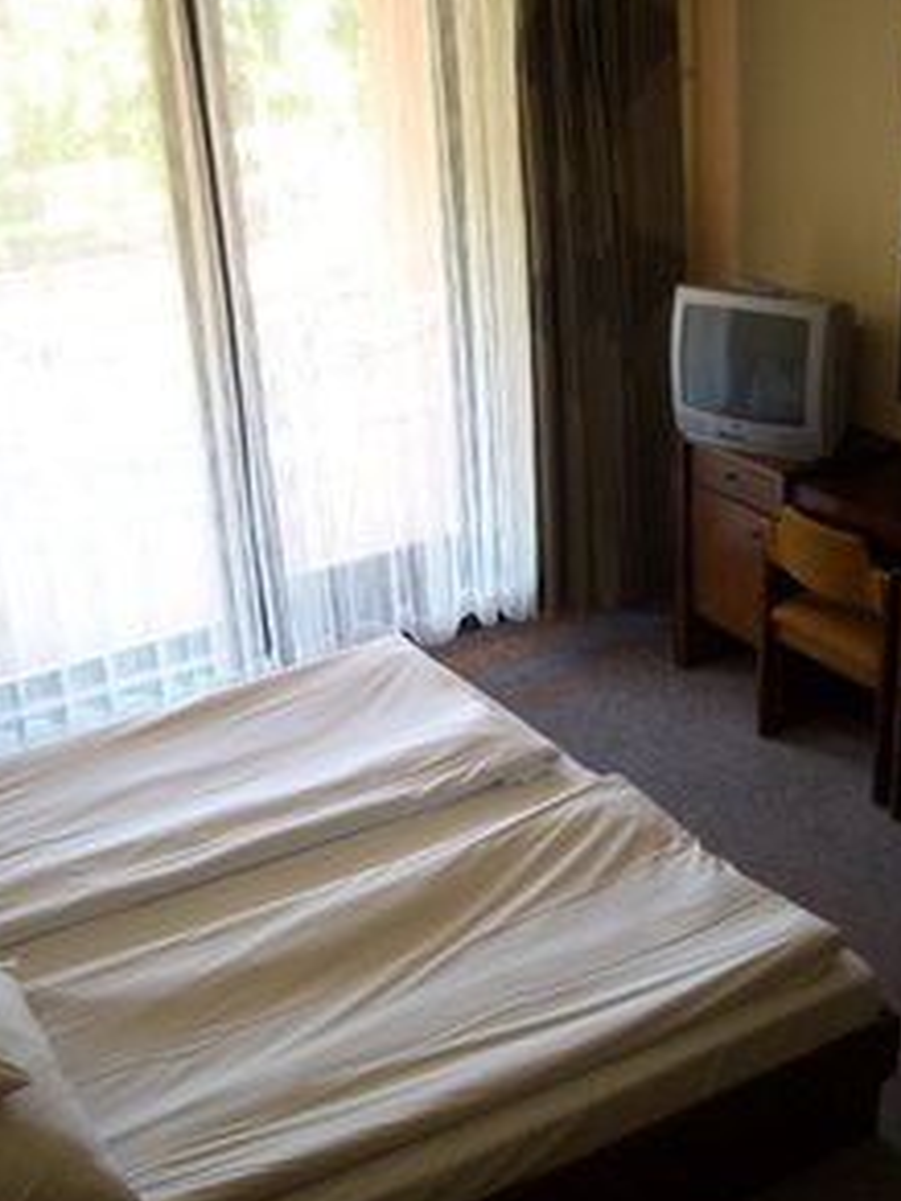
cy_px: 753
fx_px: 1666
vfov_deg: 39.4
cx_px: 514
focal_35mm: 48
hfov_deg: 30.2
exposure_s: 1/30
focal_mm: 5.8
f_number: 2.6
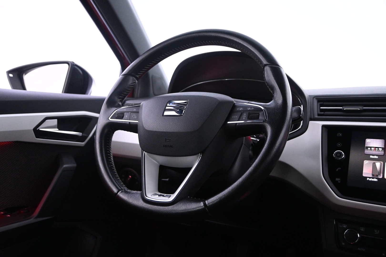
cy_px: 128
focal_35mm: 31
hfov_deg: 60.7
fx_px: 330
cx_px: 193
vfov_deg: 42.6
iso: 3200
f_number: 3.8
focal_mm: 20.5
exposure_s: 1/25
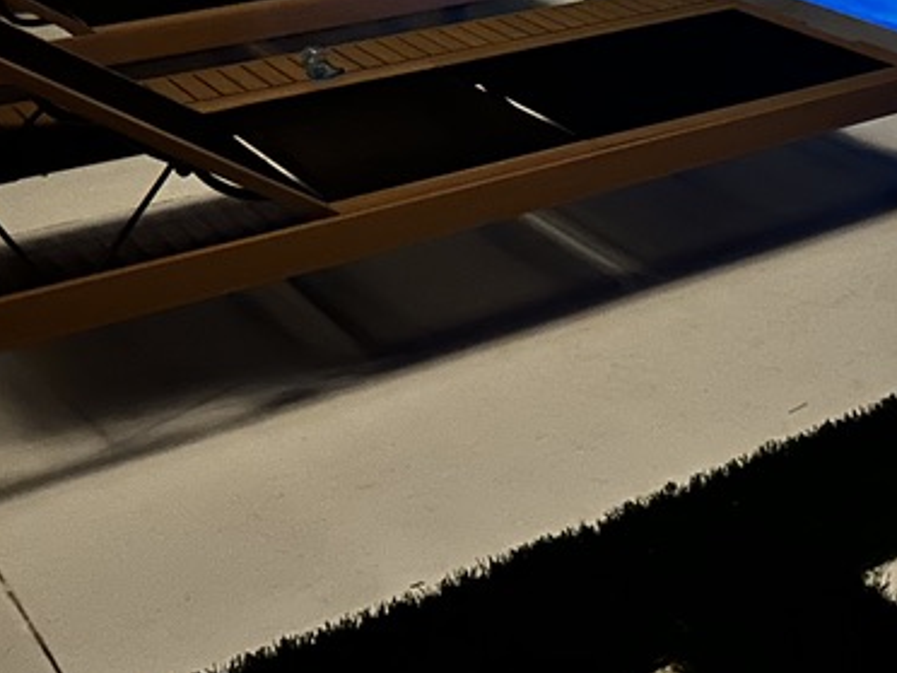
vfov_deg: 20.7
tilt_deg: -9.2
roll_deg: -0.8
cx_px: 861
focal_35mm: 66
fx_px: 1710
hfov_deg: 27.9
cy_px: -140
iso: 1000
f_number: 1.78
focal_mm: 6.86
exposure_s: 1/5
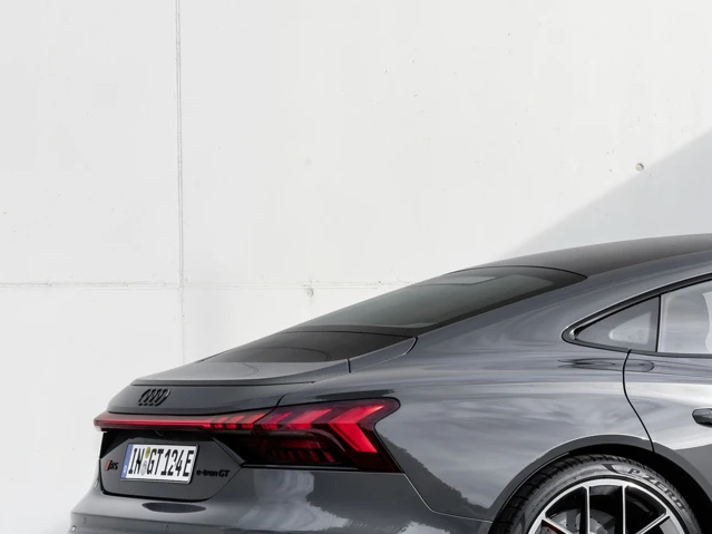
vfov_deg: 8.8
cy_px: 140
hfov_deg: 11.6
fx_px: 3475
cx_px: 676
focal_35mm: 169
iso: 160
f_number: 8
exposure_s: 1/15
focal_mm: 45
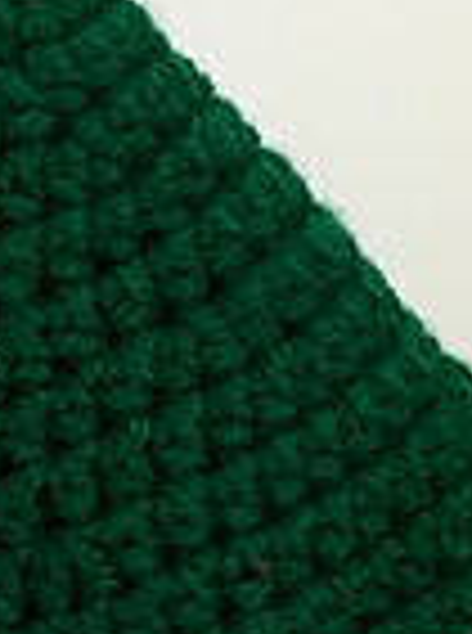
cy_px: 409
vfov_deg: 15.0
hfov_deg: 11.1
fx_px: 2411
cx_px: 9
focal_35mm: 132
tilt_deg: -14.6
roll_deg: -3.1
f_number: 2.2
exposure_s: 1/15
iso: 250
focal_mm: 4.15
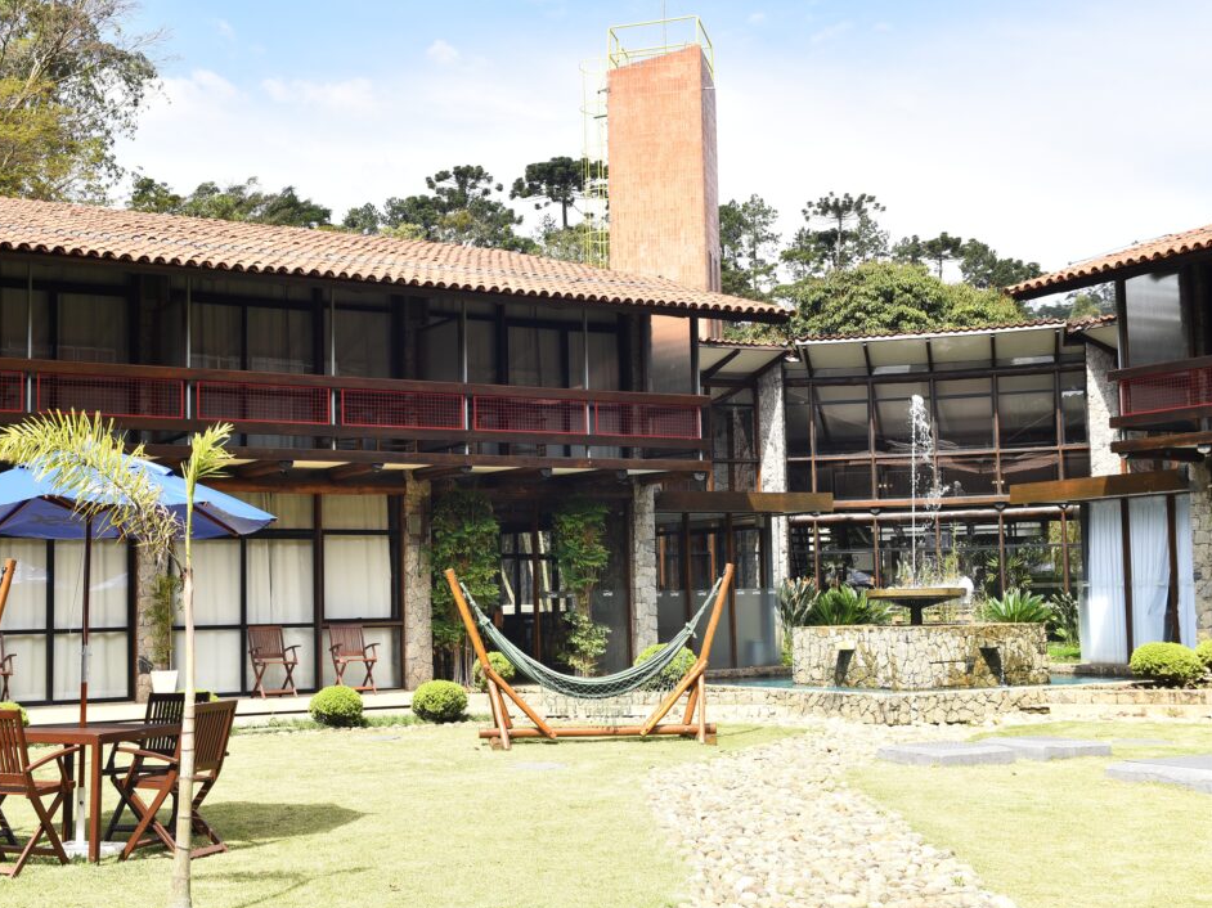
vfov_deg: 30.3
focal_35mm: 48
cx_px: 544
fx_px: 1680
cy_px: 456
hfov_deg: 39.6
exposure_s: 1/200
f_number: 11
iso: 400
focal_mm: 44
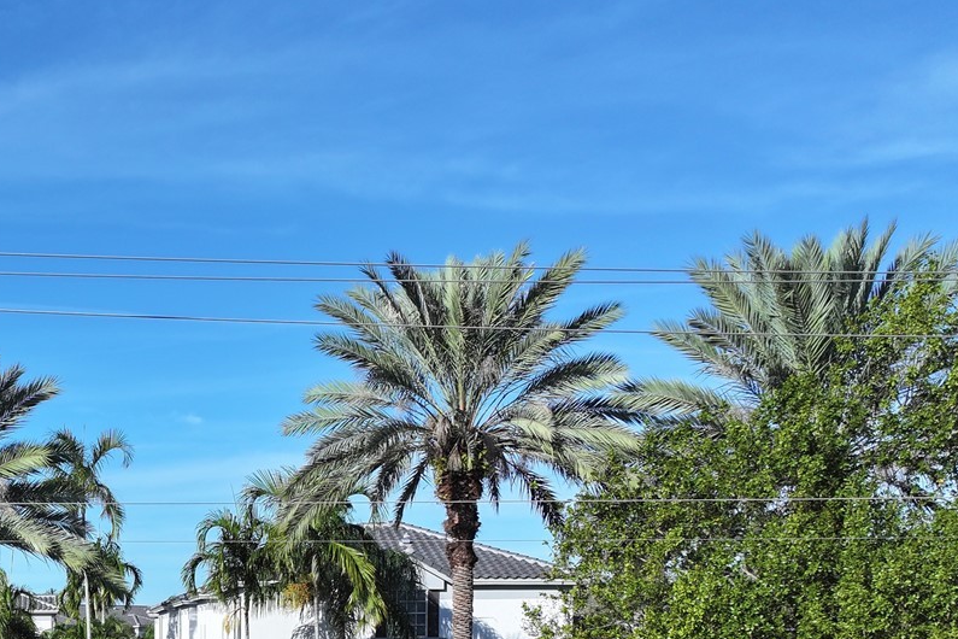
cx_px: -37
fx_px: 851
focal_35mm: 32
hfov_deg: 47.0
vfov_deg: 38.9
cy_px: 544
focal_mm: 10
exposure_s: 1/125
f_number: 5.6
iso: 800
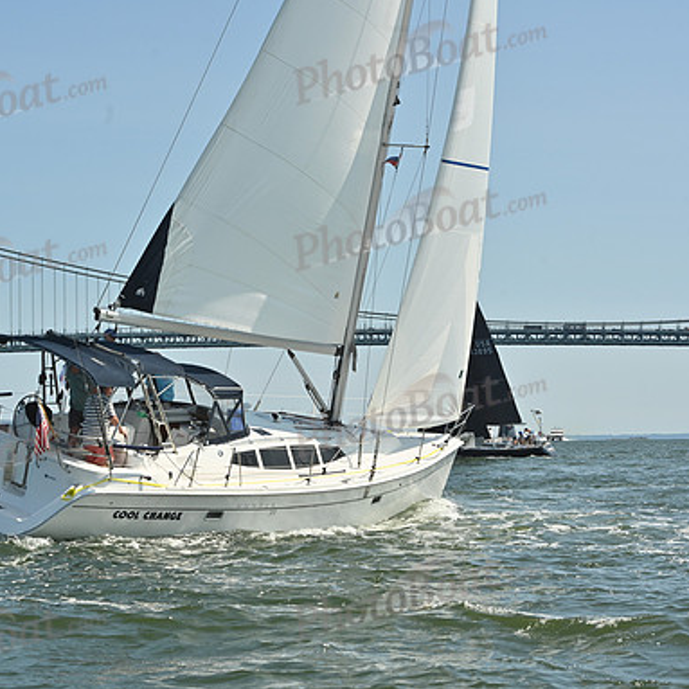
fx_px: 2027
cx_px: 201
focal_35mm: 90
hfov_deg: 19.2
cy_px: 343
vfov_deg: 19.3
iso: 320
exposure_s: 1/1000
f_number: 10
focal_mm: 70
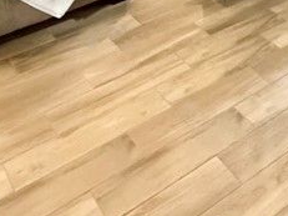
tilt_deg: -13.8
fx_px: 516
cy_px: -151
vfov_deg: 19.1
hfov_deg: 29.6
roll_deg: -0.7
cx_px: 273
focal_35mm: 62
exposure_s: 1/30
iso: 1250
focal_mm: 2.22
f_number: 2.2
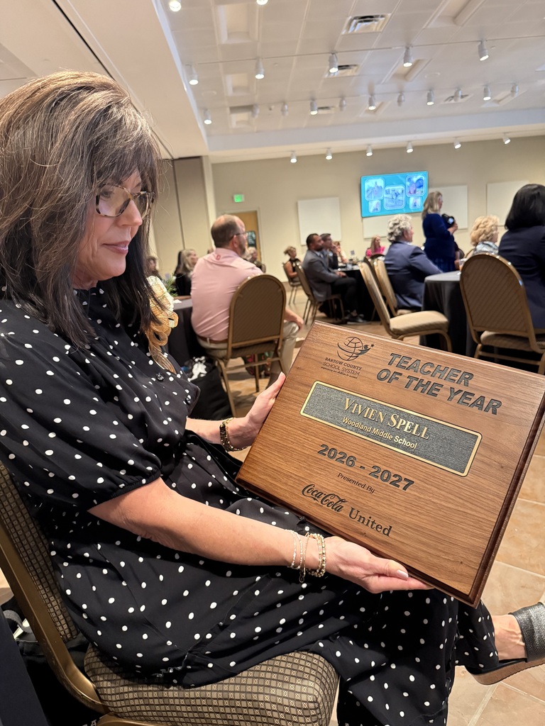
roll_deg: +4.9
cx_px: 272
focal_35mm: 24
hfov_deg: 56.8
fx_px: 504
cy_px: 363
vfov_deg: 71.6
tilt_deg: -12.7
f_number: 1.78
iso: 800
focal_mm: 6.76
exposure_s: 1/30
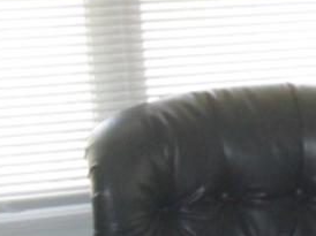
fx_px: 1678
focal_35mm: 184
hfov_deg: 10.0
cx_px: 630
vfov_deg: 8.0
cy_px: 261
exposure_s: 1/45
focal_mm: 6.3
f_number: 3
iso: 200
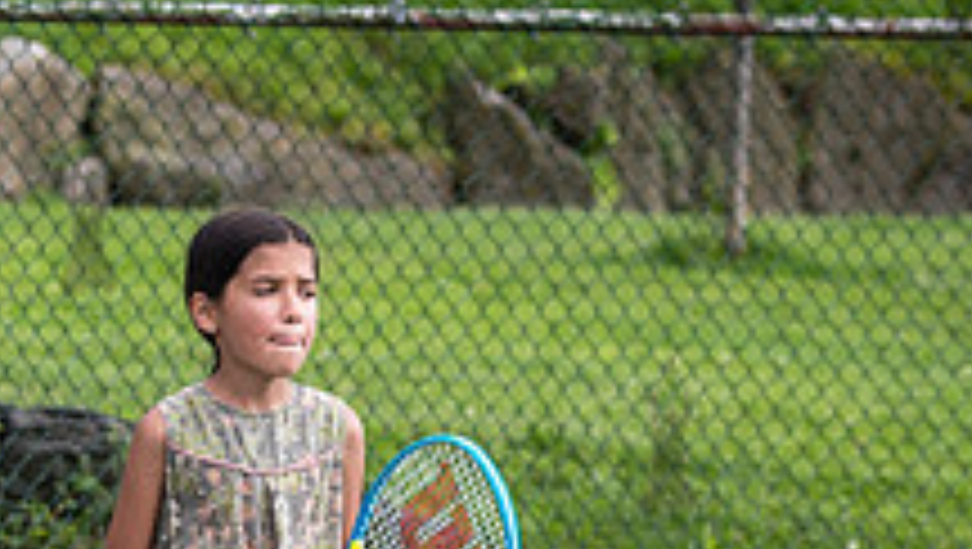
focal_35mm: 432
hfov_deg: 5.0
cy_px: 685
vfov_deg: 2.8
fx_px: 11145
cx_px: 245
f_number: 4.5
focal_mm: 112
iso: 250
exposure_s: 1/800
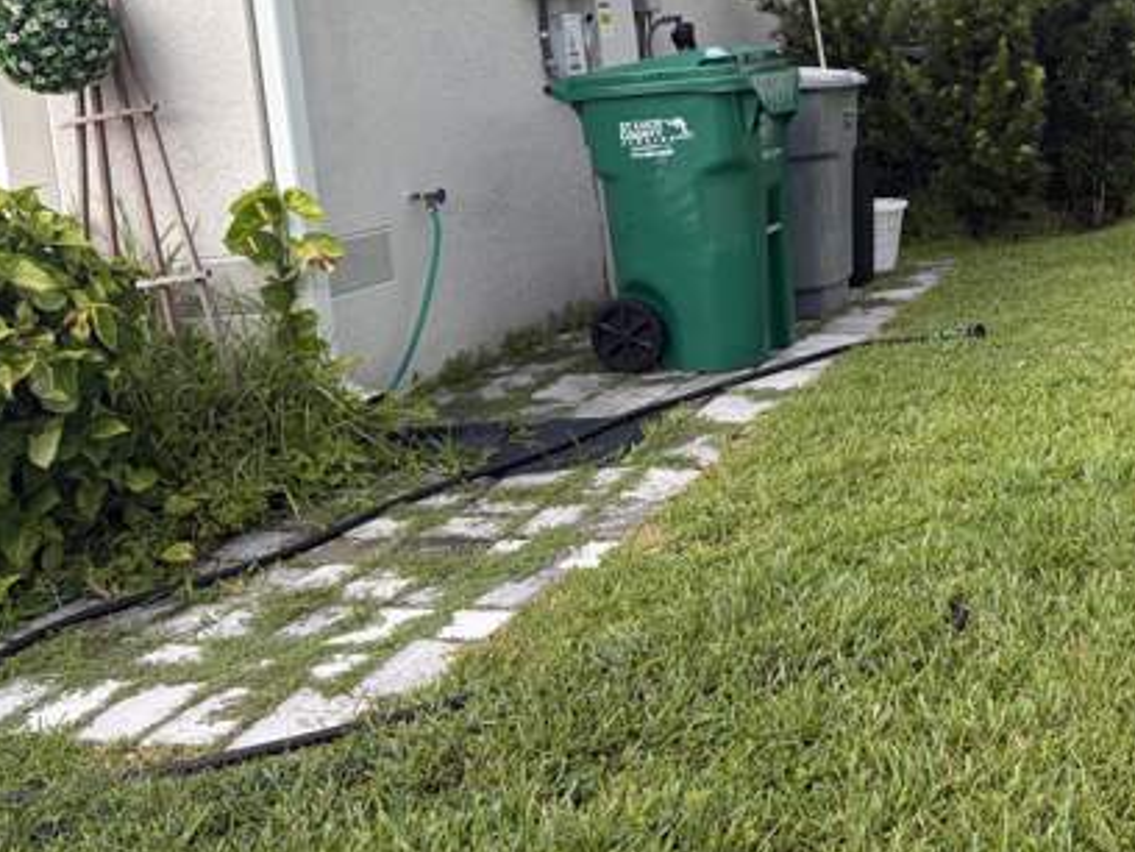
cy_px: 156
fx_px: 1672
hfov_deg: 36.5
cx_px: 865
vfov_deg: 27.9
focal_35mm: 51
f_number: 1.6
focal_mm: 5.96
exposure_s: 1/552
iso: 50
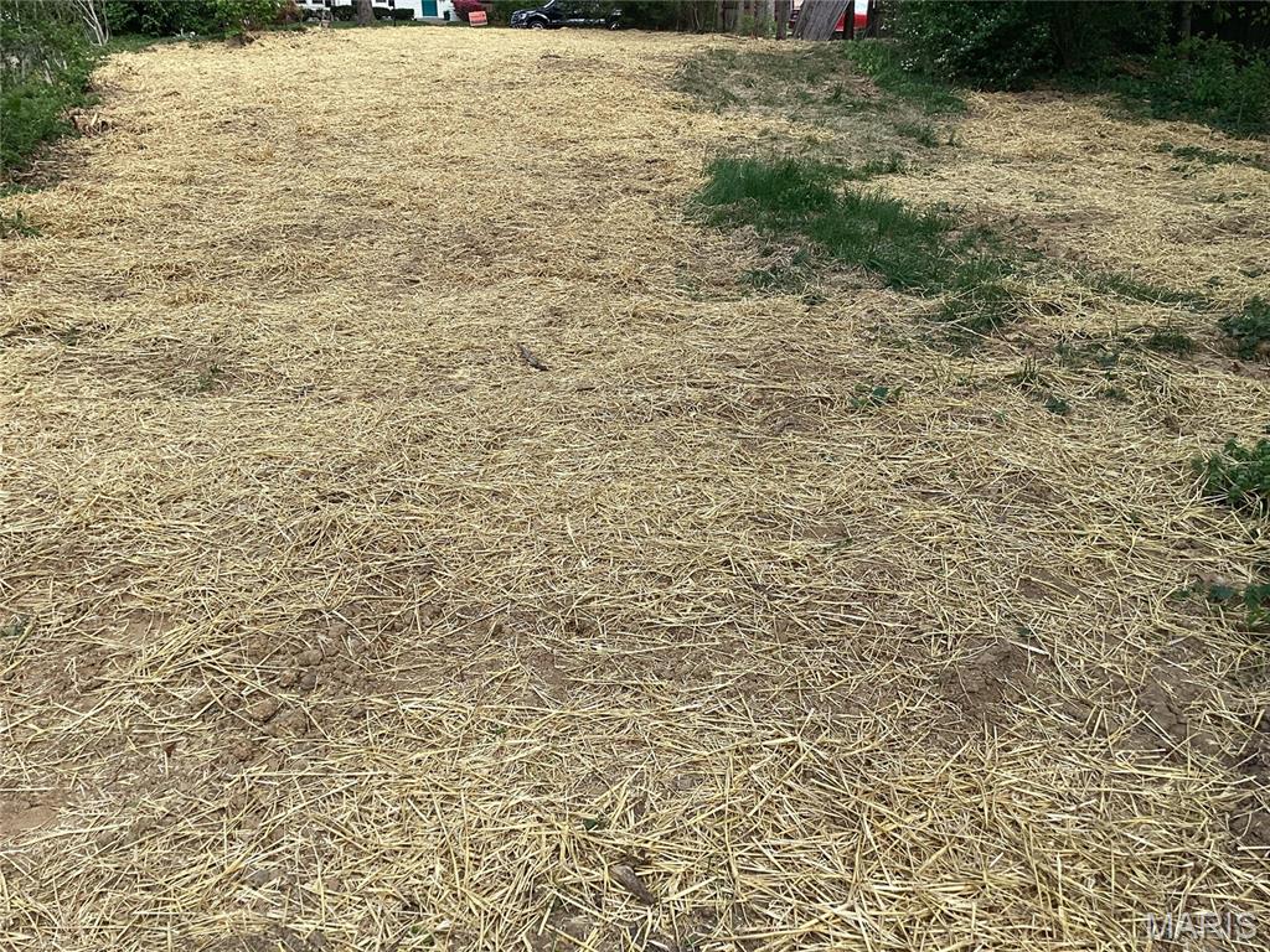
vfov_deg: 45.4
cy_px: 476
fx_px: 1137
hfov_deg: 58.4
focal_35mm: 31
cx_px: 635
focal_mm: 3.3
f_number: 2.4
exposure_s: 1/362
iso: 25
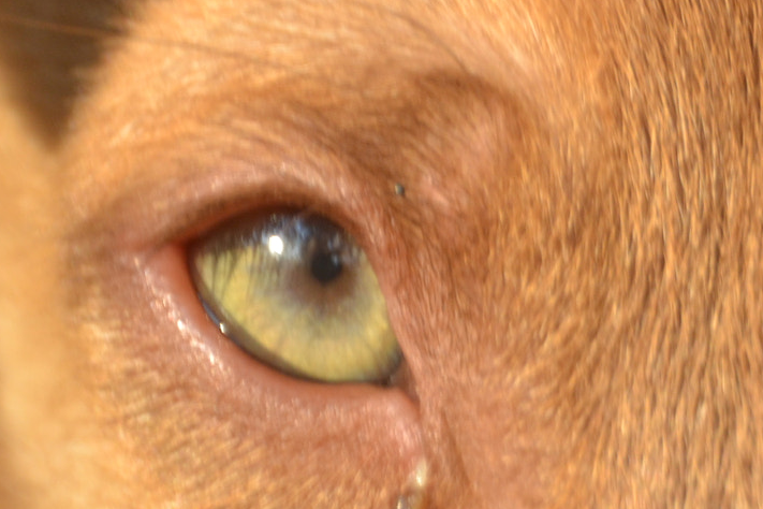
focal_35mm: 864
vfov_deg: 1.6
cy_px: 377
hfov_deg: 2.4
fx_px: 18311
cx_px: 885
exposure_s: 1/125
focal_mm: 200
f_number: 5.6
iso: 400
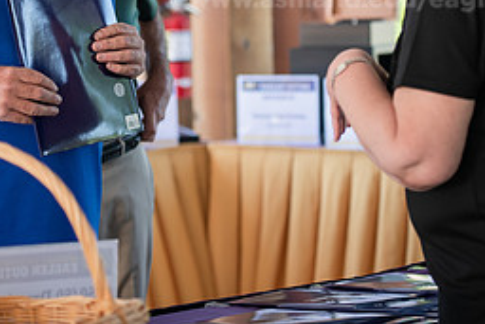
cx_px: 102
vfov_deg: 6.7
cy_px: 39
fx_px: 2750
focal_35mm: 204
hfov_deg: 10.1
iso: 320
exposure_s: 1/320
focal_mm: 90
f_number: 3.2
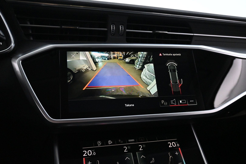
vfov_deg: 40.0
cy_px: 82
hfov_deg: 57.2
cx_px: 123
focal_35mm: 33
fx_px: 225
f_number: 4
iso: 5000
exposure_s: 1/40
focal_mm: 22
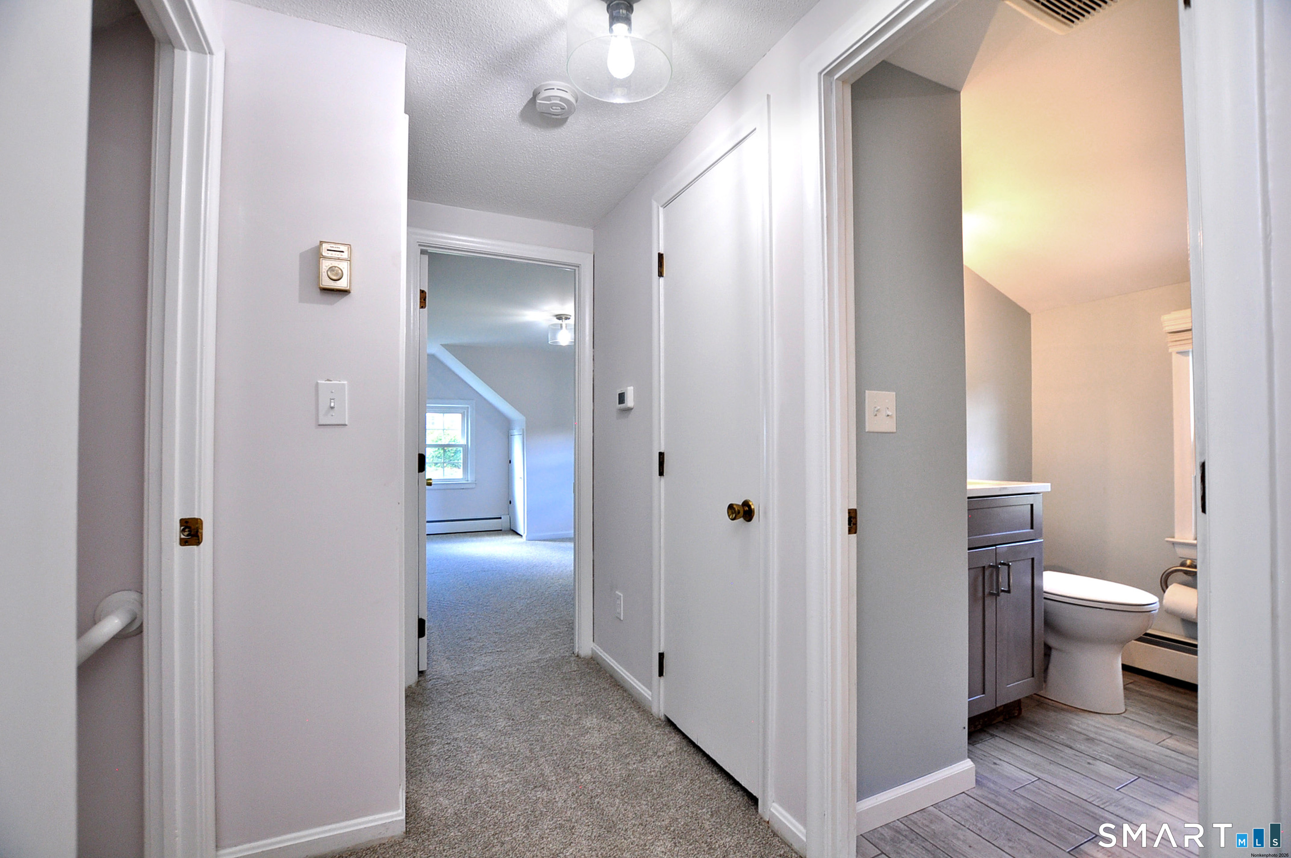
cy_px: 429
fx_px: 537
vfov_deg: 77.2
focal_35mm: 15
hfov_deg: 100.5
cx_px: 646
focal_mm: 10
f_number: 4.5
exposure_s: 1/30
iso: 400
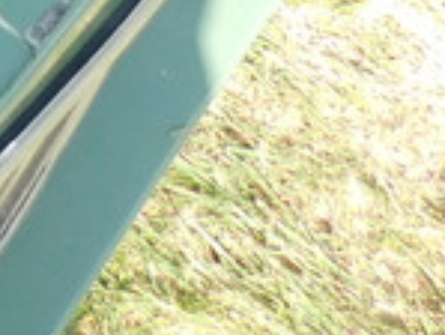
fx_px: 2123
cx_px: -733
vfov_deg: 7.5
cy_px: -772
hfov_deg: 10.0
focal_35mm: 165
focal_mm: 4
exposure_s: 1/400
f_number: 3
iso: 125
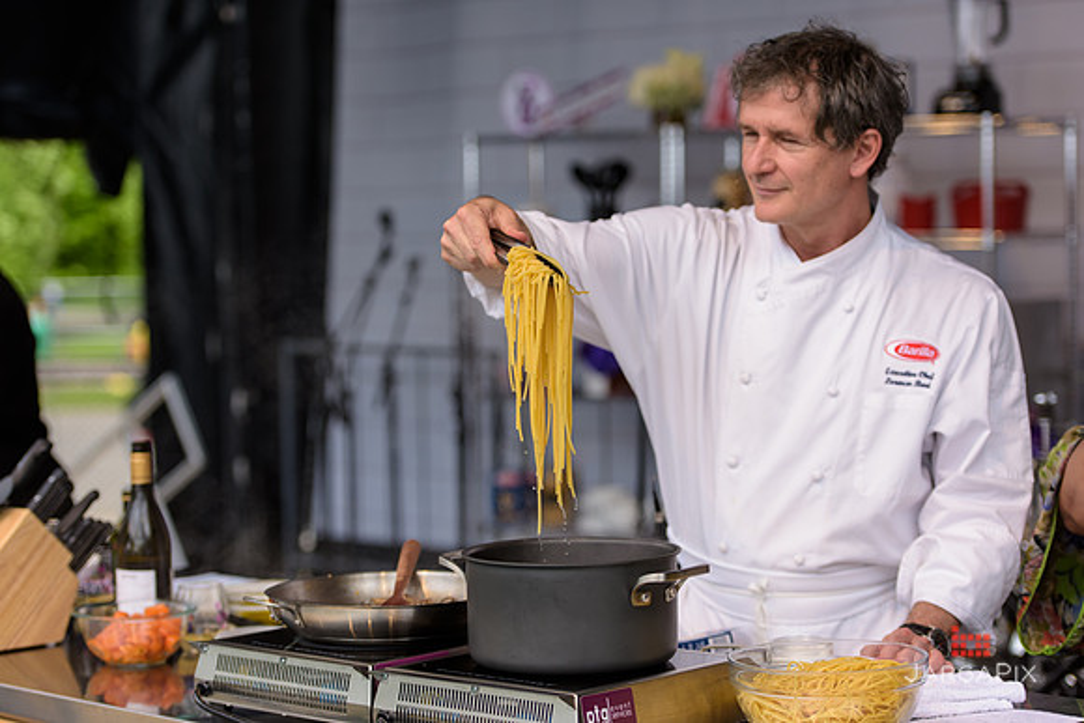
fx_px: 2771
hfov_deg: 22.1
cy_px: 362
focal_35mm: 92
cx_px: 542
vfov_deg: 14.9
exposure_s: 1/1600
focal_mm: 92
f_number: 3.2
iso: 250
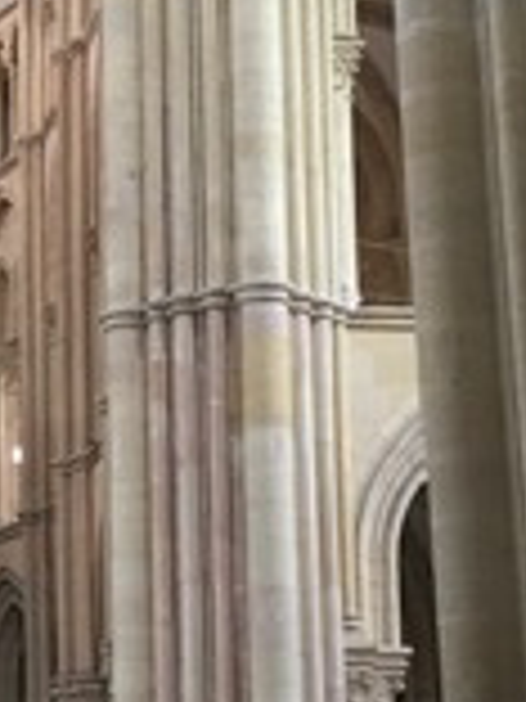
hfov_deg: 11.8
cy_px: 297
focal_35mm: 119
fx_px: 2411
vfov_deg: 16.5
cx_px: -310
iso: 125
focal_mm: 4.15
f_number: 2.2
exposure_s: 1/33
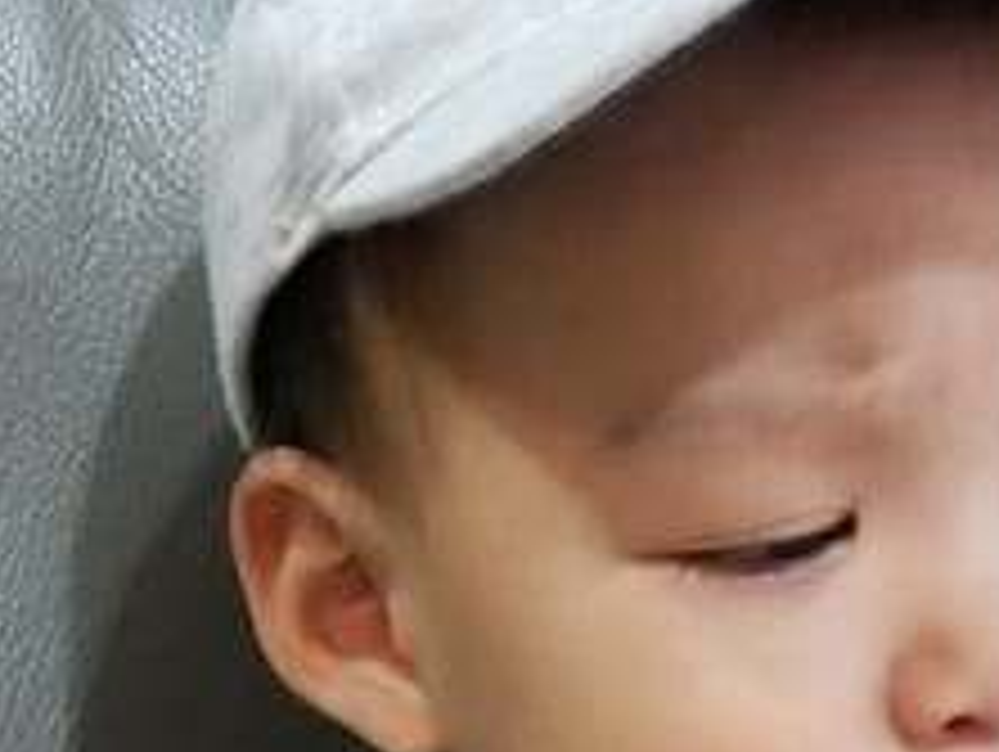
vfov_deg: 12.9
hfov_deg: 17.7
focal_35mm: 108
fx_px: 3120
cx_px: 1008
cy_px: 1162
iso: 3200
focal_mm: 12
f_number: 3.5
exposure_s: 1/15
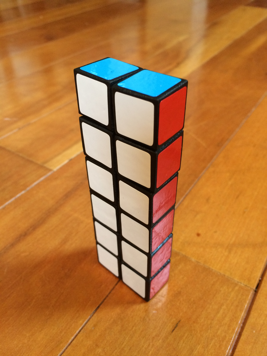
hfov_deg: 48.2
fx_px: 298
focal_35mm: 29
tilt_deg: -37.9
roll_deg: -0.6
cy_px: 178
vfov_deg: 61.7
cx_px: 134
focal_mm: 4.15
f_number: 2.2
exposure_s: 1/30
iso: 160
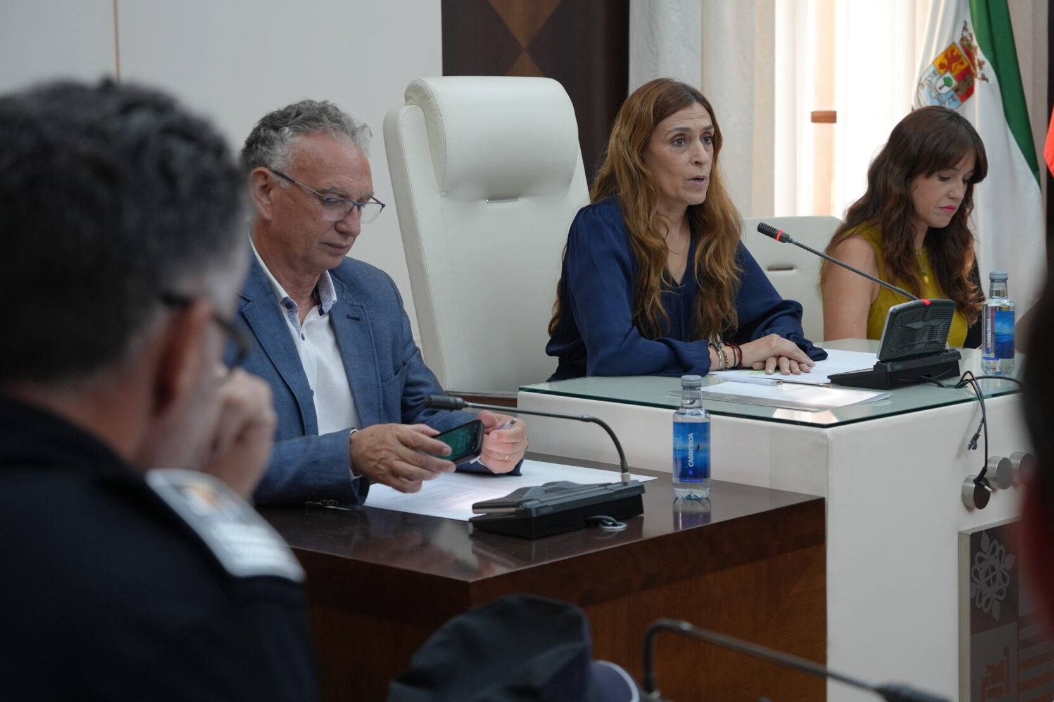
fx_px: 1873
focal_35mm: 64
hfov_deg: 31.4
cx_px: 613
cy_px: 272
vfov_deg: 21.2
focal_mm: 52
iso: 1250
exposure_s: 1/160
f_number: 4
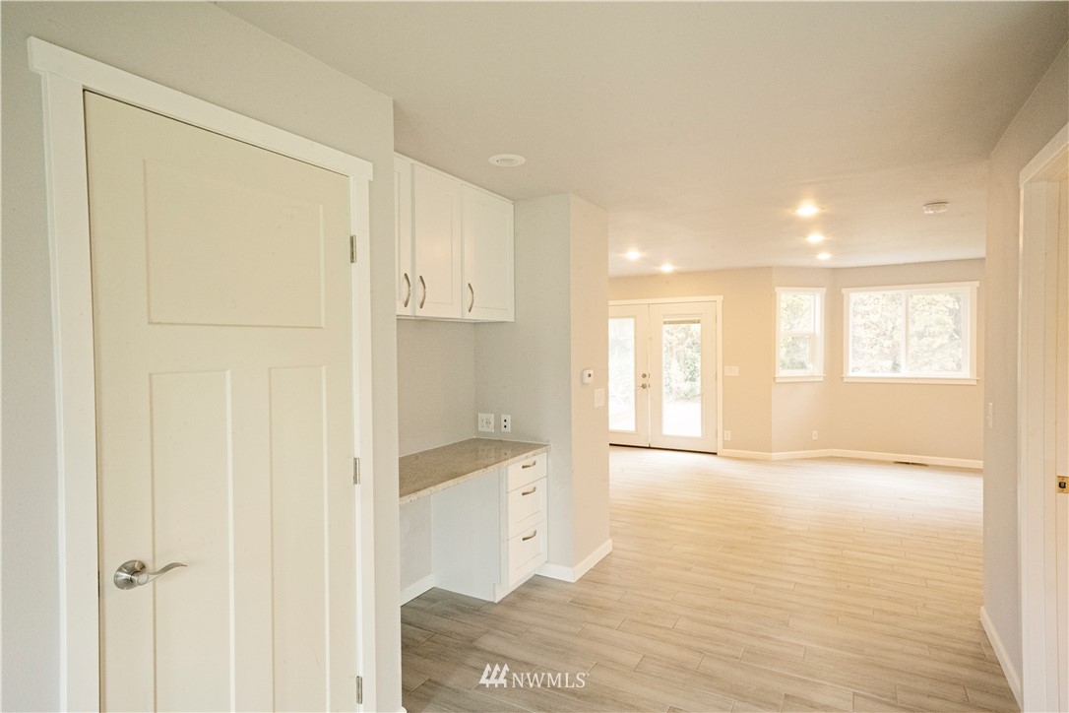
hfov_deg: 86.9
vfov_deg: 64.6
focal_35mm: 19
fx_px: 564
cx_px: 534
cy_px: 356
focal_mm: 19
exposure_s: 1/13
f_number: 22
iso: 5000
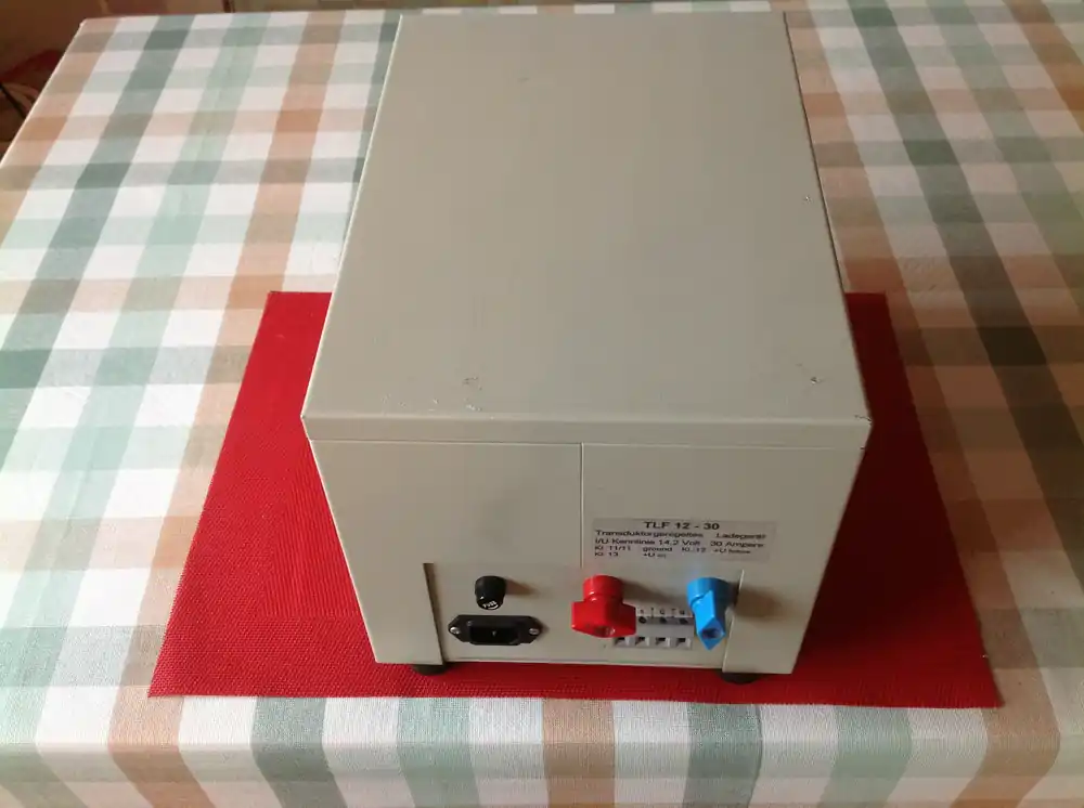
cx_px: 542
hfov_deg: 52.7
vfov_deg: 40.6
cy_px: 404
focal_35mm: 35
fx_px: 1094
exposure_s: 1/15
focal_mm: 4.28
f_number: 2.4
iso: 100
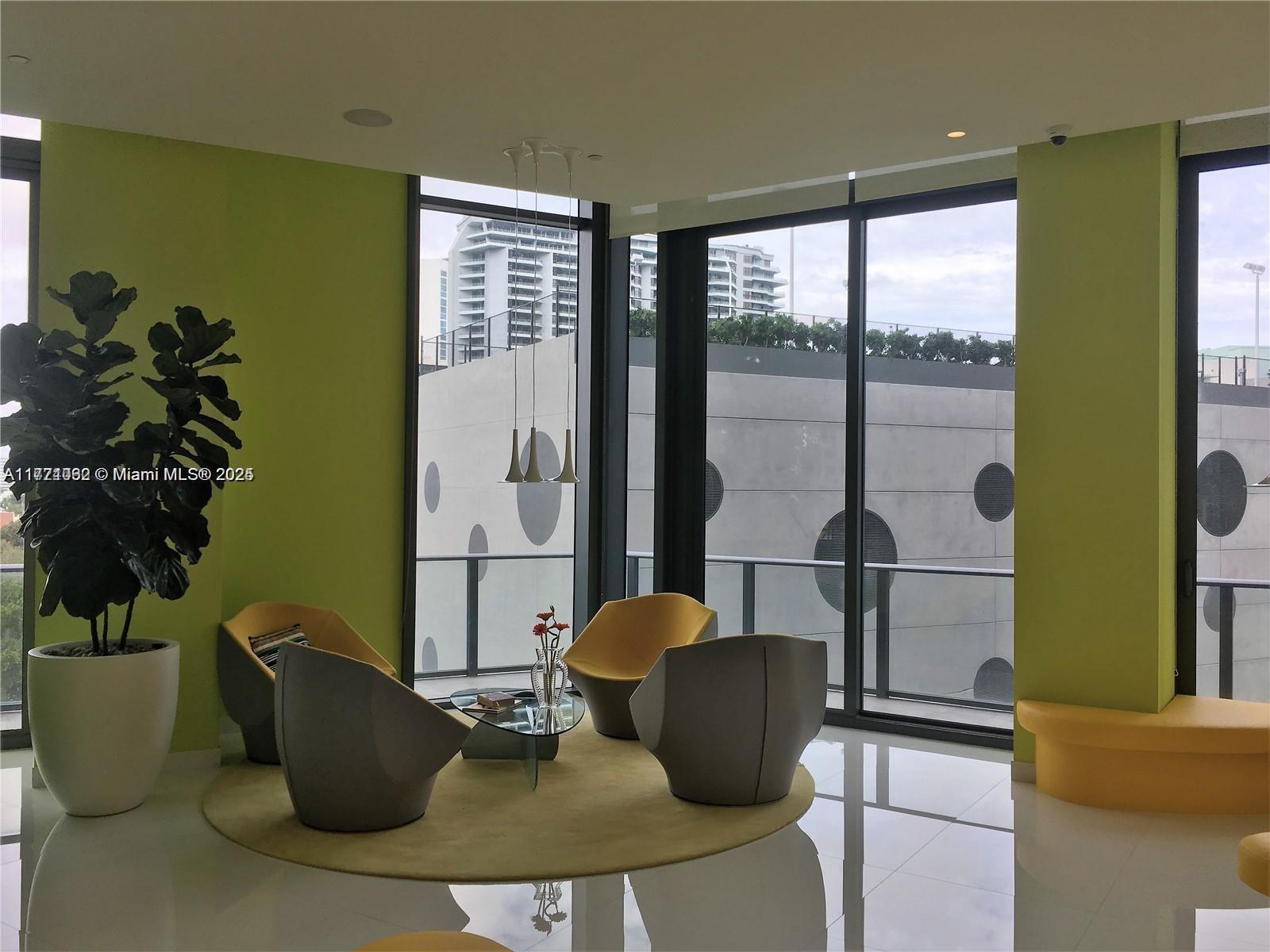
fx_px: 1064
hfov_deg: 61.7
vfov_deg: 48.2
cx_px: 635
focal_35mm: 29
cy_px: 476
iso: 25
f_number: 2.2
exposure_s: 1/466
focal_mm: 4.15
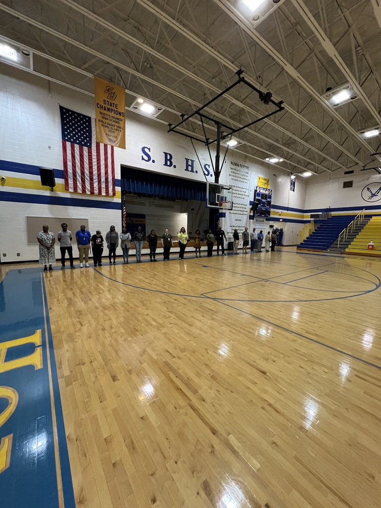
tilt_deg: -6.6
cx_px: 190
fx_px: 191
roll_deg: +0.2
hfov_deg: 89.9
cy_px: 254
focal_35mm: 13
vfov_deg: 106.2
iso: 400
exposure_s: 1/60
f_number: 1.8
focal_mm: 1.57
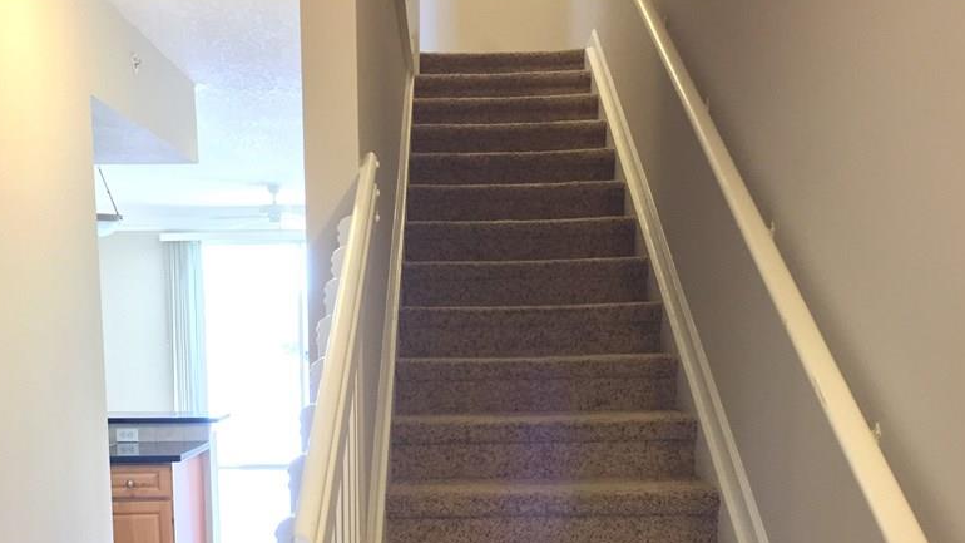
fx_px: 1075
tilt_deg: -7.6
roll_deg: +0.8
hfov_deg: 48.2
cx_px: 410
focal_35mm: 42
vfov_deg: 27.5
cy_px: 470
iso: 250
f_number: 2.2
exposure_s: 1/24
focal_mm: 4.15
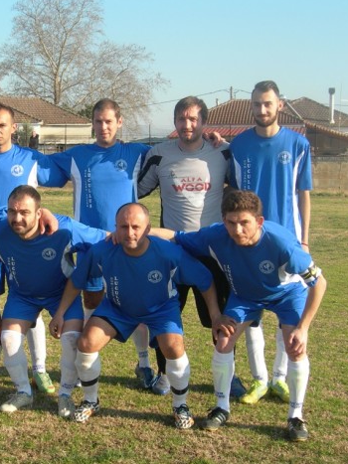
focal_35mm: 72
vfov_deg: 27.0
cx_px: 37
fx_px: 966
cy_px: 241
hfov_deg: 20.0
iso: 50
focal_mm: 10.6
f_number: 5.4
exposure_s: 1/200
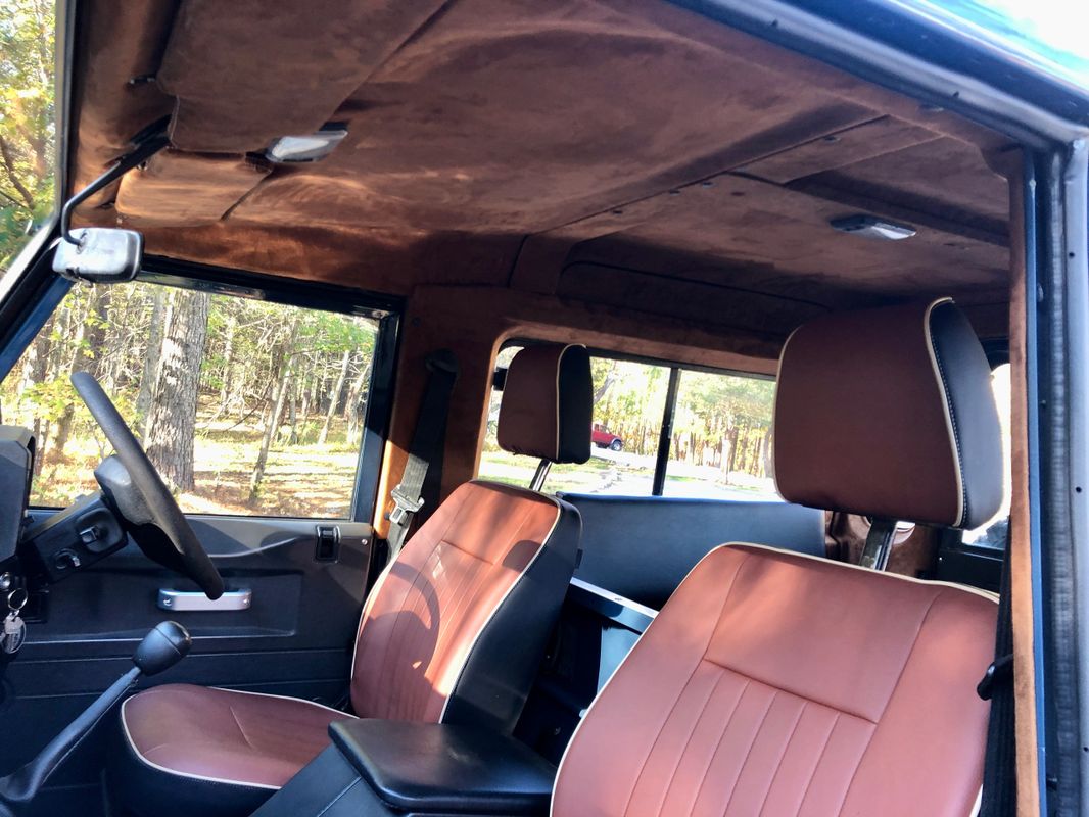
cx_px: 544
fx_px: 881
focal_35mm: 28
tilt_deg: +1.4
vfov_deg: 49.8
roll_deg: -9.2
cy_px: 408
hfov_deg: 63.4
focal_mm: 3.99
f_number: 1.8
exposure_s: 1/24
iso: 40
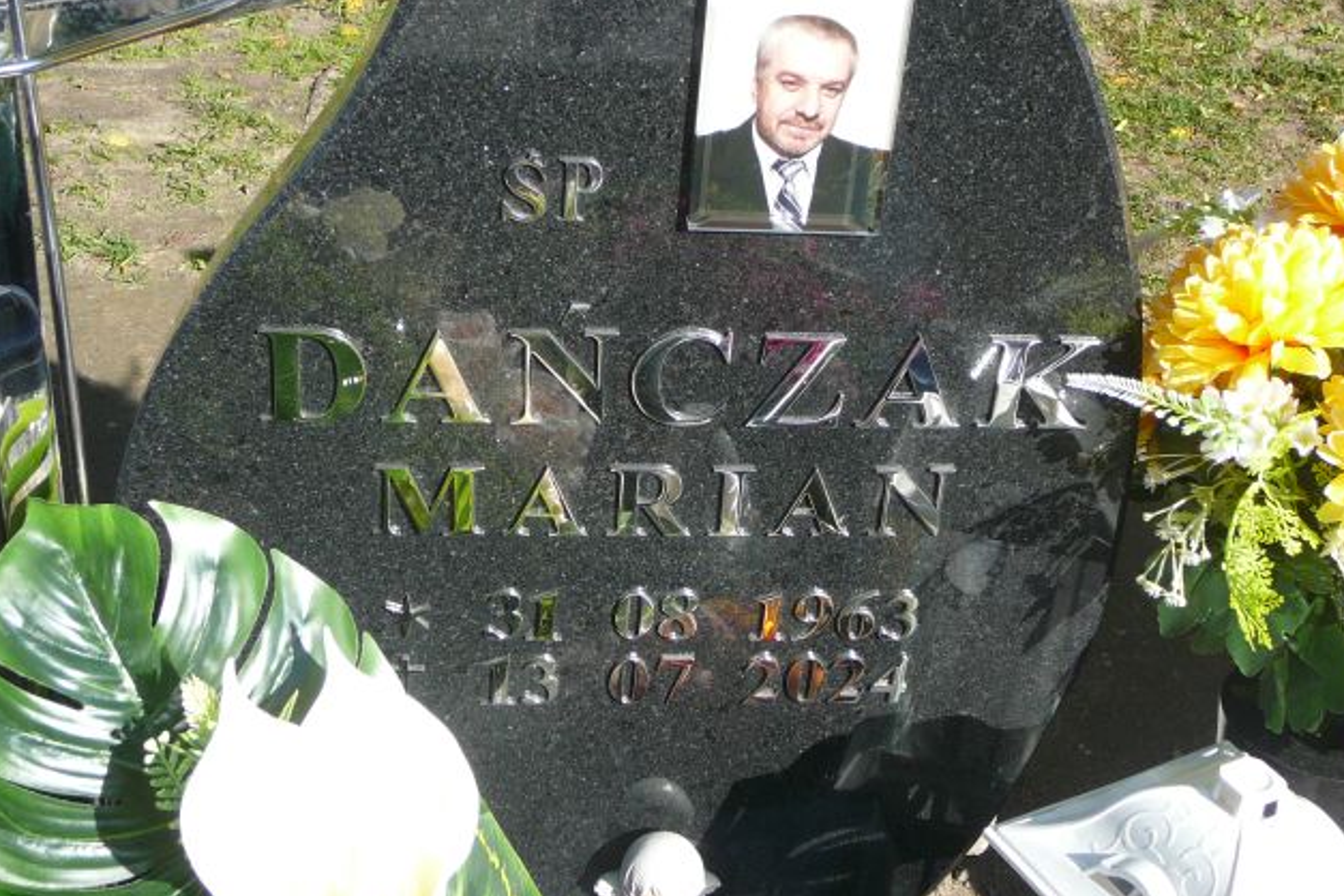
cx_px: 680
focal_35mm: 52
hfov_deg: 38.2
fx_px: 1941
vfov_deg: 26.0
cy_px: 435
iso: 80
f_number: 3.4
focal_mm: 7.3
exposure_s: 1/400
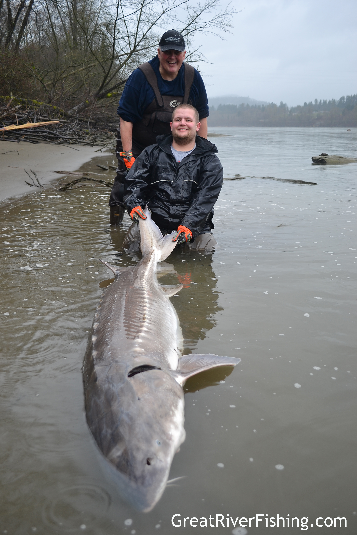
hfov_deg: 40.0
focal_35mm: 33
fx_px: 491
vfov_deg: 57.2
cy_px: 268
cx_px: 178
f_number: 3.8
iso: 100
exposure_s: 1/40
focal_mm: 22
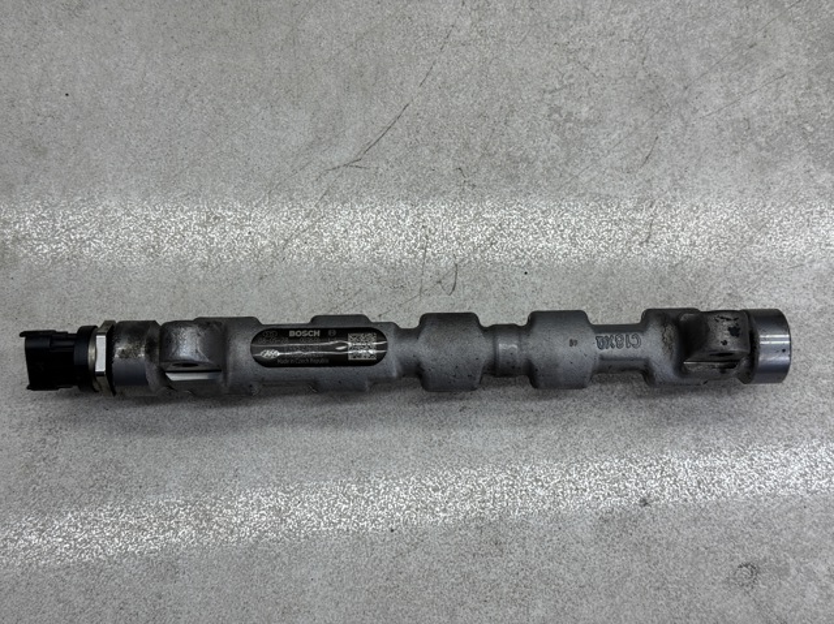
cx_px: 417
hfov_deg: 39.7
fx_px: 1156
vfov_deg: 30.2
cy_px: 312
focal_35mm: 48
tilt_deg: -78.3
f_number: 1.78
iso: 64
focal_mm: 6.76
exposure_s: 1/418
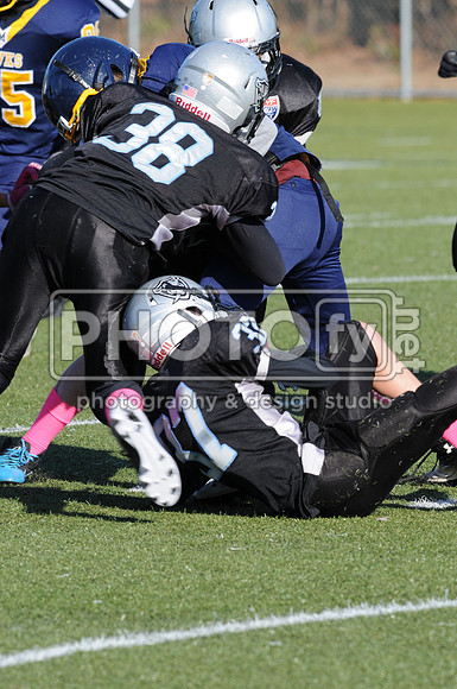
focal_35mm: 450
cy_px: 344
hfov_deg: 3.0
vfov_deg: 4.6
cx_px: 228
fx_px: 8594
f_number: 7.1
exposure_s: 1/500
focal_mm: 300
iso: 200
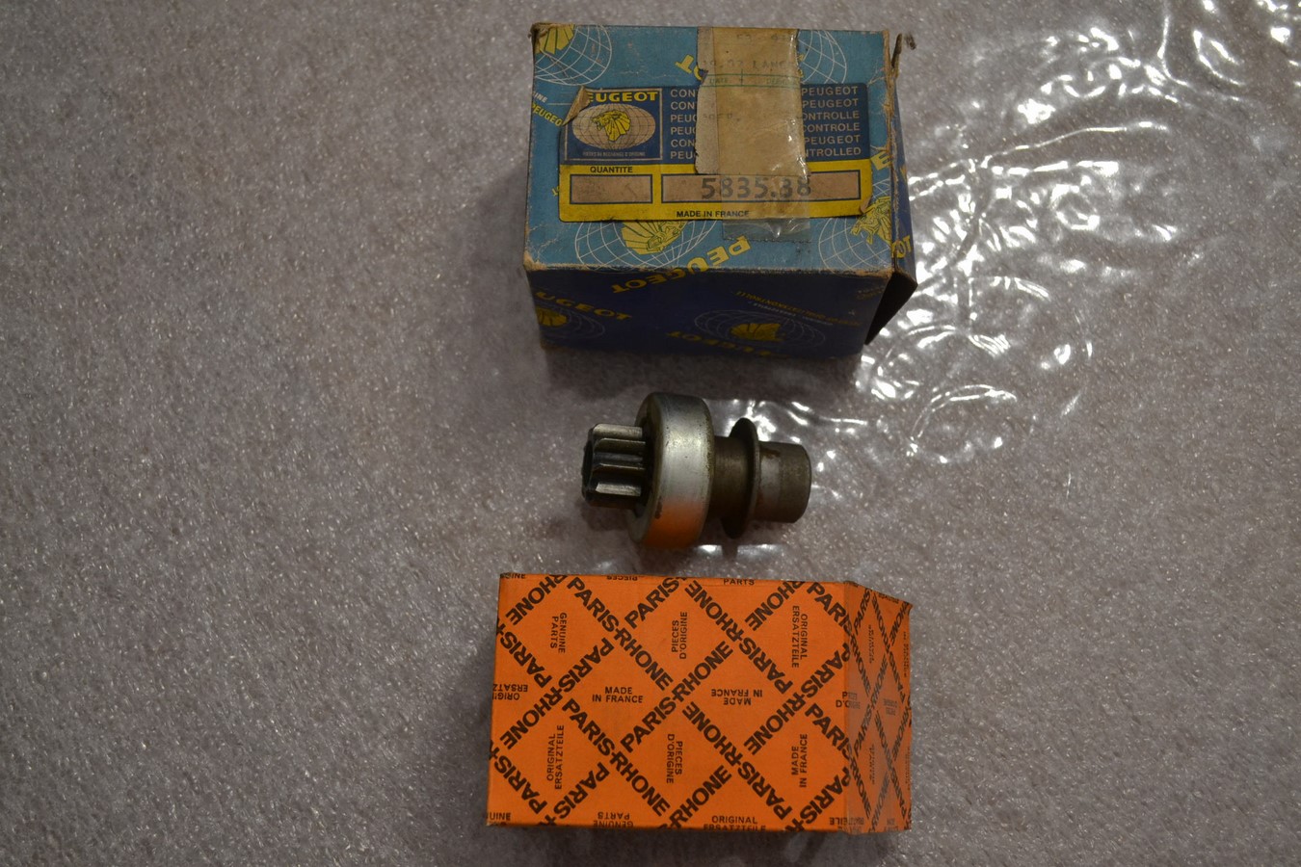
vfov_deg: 34.2
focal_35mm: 39
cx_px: 650
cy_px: 434
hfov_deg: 49.6
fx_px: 1409
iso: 1600
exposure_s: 1/60
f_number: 4.2
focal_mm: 26
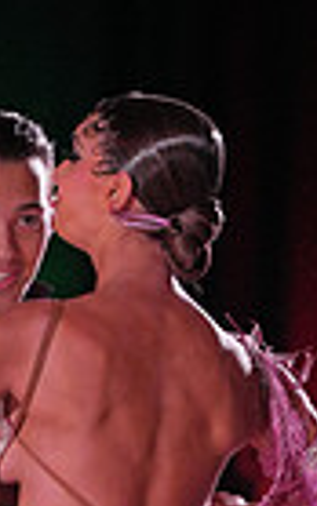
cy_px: 775
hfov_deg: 2.1
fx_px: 8782
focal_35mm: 636
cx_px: 16
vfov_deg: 3.3
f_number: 2.8
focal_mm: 149
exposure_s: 1/800
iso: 2000
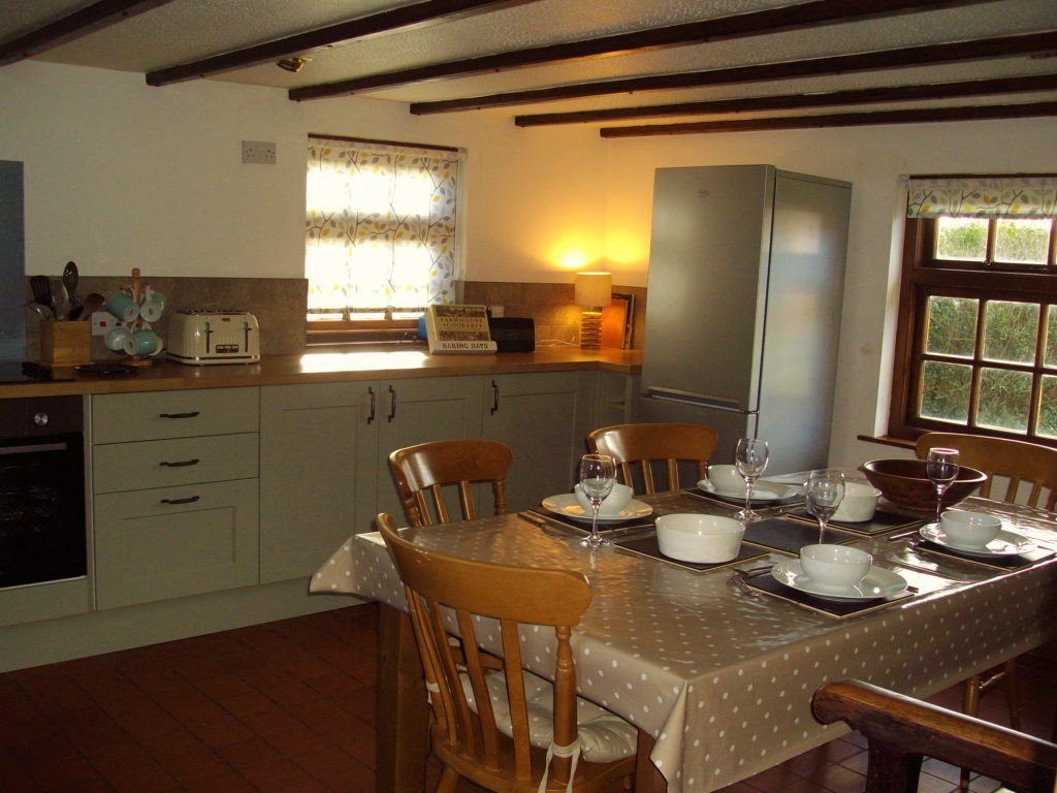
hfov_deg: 51.4
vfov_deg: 39.7
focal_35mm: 36
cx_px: 528
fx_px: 1099
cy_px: 396
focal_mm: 6
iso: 160
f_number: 2.7
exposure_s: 1/125
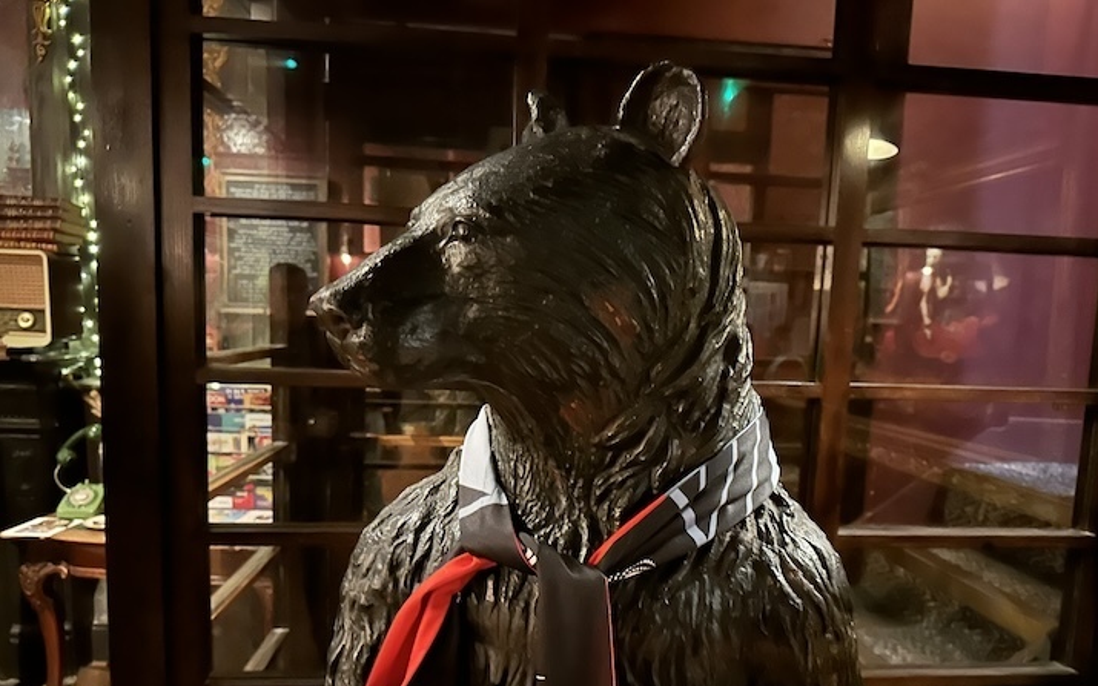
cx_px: 554
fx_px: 778
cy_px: 417
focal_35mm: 26
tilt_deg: -6.2
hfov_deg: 70.4
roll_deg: -2.1
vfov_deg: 47.3
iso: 4000
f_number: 1.78
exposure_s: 1/14
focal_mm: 6.86
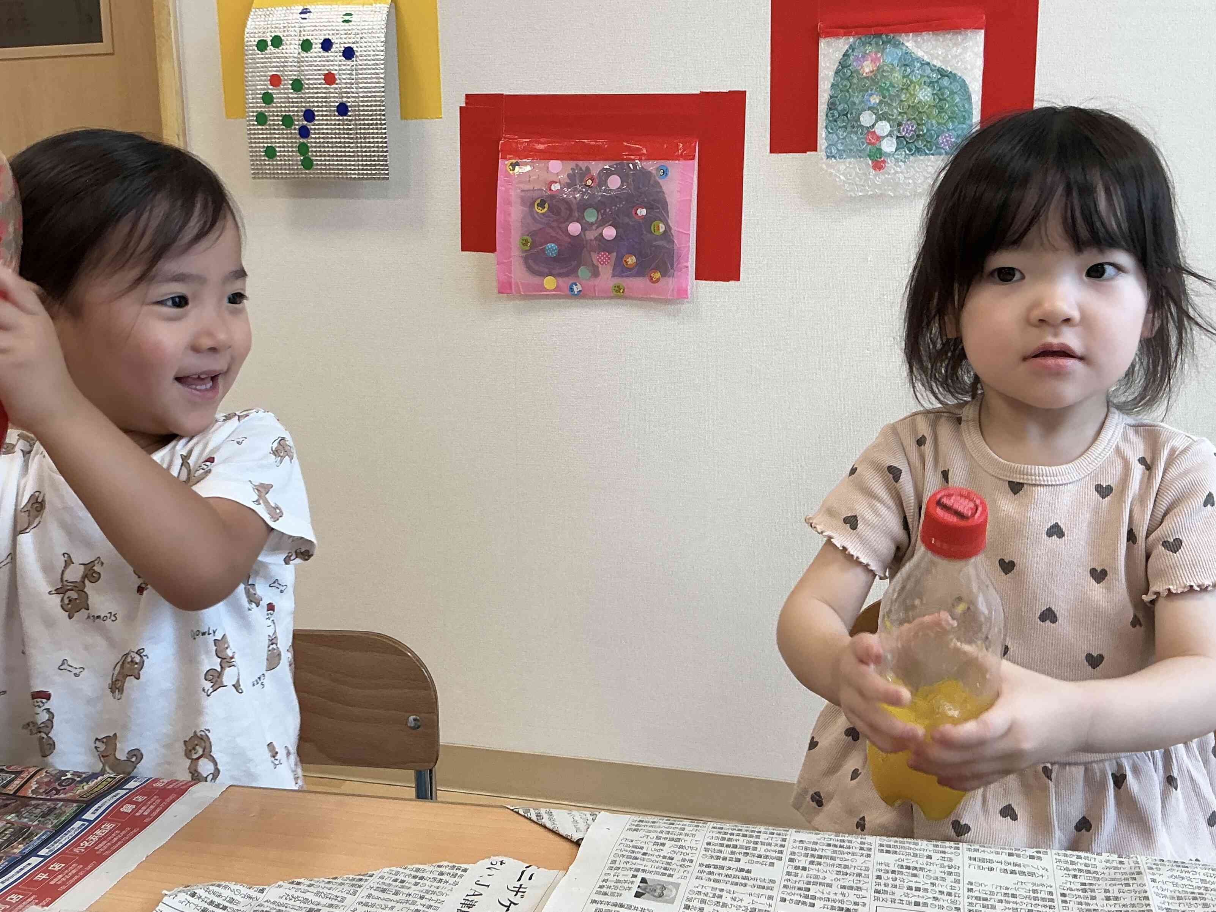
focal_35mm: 29
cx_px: 608
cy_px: 456
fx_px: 1019
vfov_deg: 48.2
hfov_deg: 61.7
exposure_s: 1/100
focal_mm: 3
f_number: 1.8
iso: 40
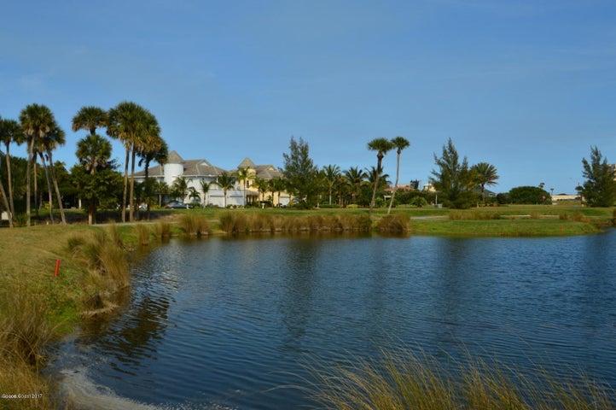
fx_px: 615
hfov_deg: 53.2
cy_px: 205
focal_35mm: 36
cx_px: 308
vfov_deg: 36.8
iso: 100
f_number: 5.6
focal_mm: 24
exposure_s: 1/800
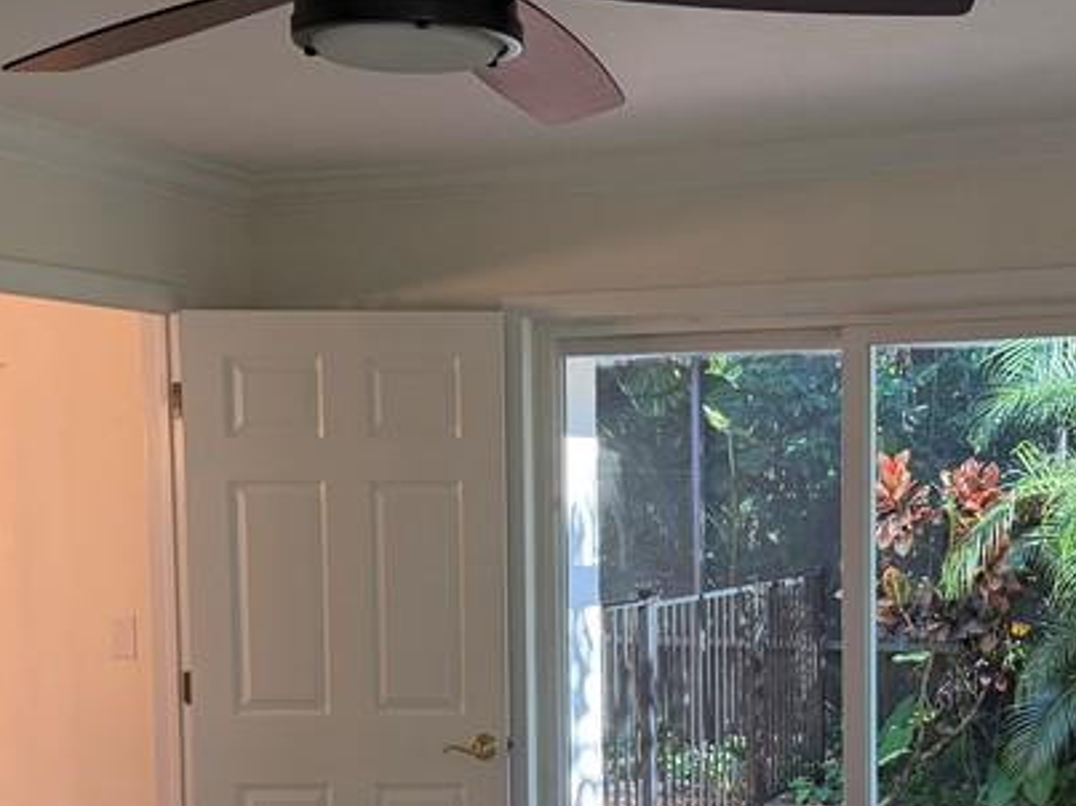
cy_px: 651
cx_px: 700
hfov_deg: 31.5
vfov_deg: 23.6
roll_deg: +1.1
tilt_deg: -4.6
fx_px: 1896
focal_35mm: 61
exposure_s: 1/134
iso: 200
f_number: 1.78
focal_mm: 6.76
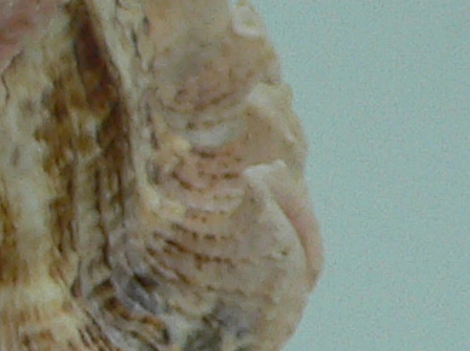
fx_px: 2903
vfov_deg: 6.9
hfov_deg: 8.9
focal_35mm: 214
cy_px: 48
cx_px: -363
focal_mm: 4.6
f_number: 2.8
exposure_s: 1/60
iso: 80
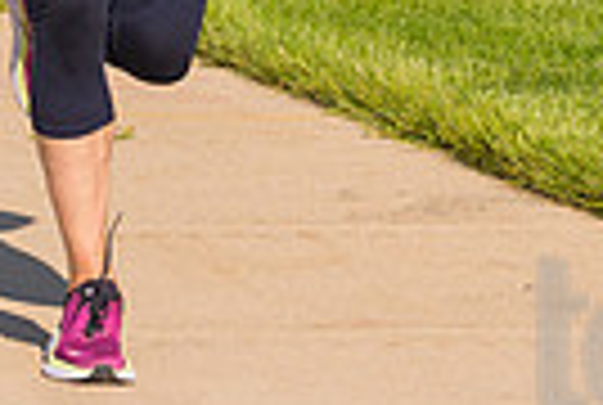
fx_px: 9434
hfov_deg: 3.7
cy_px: -214
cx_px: 36
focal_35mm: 562
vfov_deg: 2.5
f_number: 5.6
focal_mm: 130
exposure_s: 1/2000
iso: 400
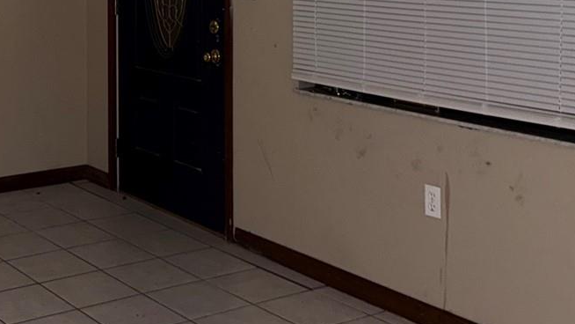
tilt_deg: -2.1
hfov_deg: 31.3
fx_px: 976
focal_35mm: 64
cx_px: 61
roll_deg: +0.0
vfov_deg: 18.2
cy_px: -30
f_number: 1.78
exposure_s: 1/9
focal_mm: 6.76
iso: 160
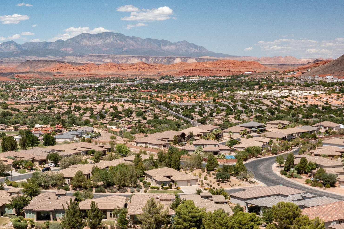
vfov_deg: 23.3
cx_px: 110
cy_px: 195
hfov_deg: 34.7
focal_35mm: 57
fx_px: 545
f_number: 5
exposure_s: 1/320
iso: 100
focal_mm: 10.26
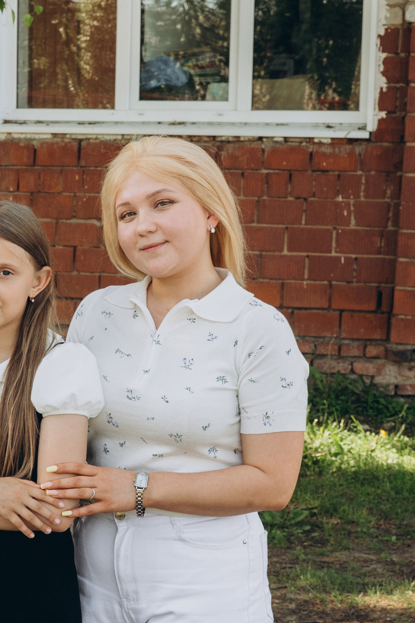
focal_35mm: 85
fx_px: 1470
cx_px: 57
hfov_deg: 15.9
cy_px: 443
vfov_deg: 23.7
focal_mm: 28
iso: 500
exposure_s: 1/250
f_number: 6.3
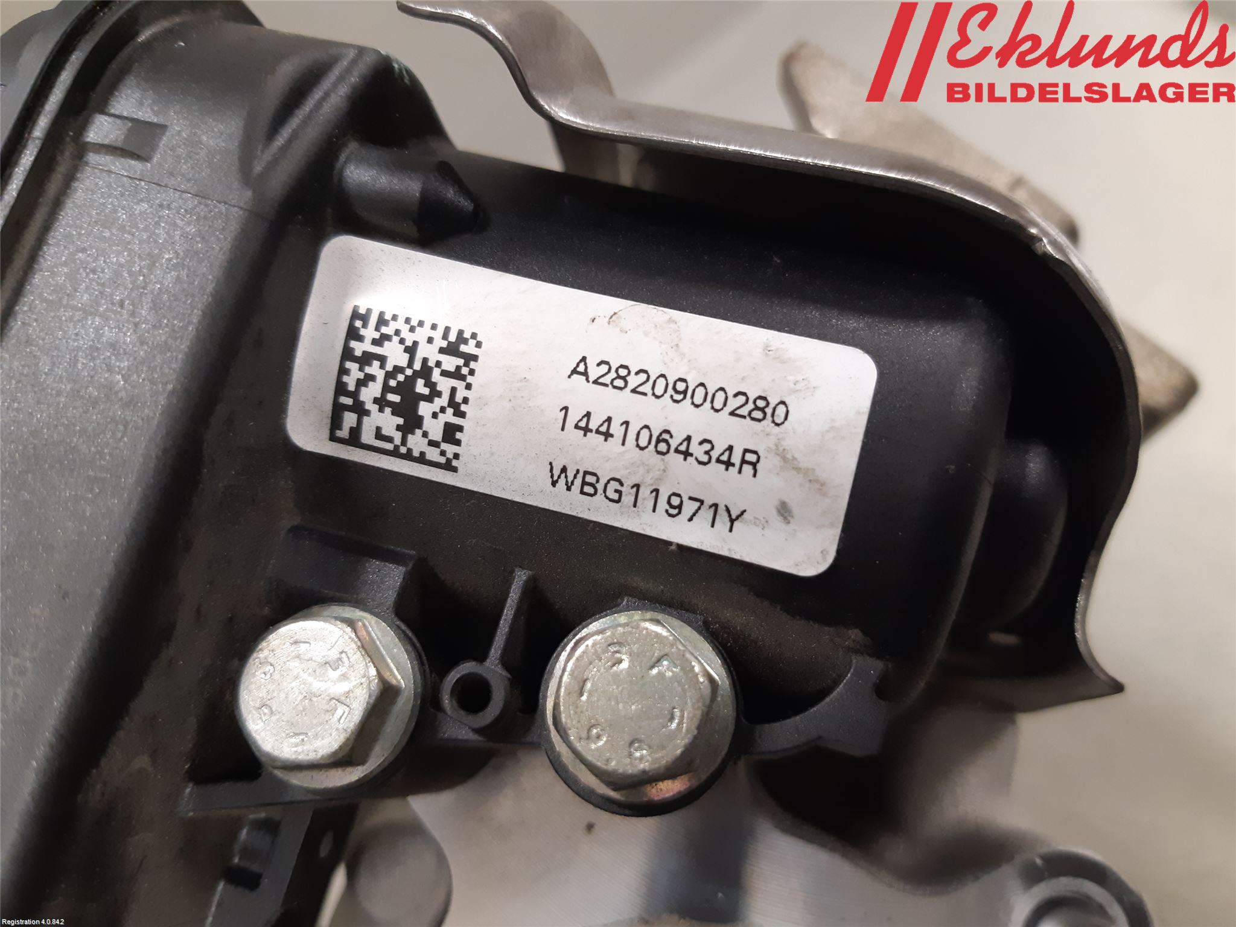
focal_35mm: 26
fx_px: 928
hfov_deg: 67.3
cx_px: 618
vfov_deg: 53.1
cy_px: 464
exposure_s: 1/50
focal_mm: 3.93
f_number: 1.7
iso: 160
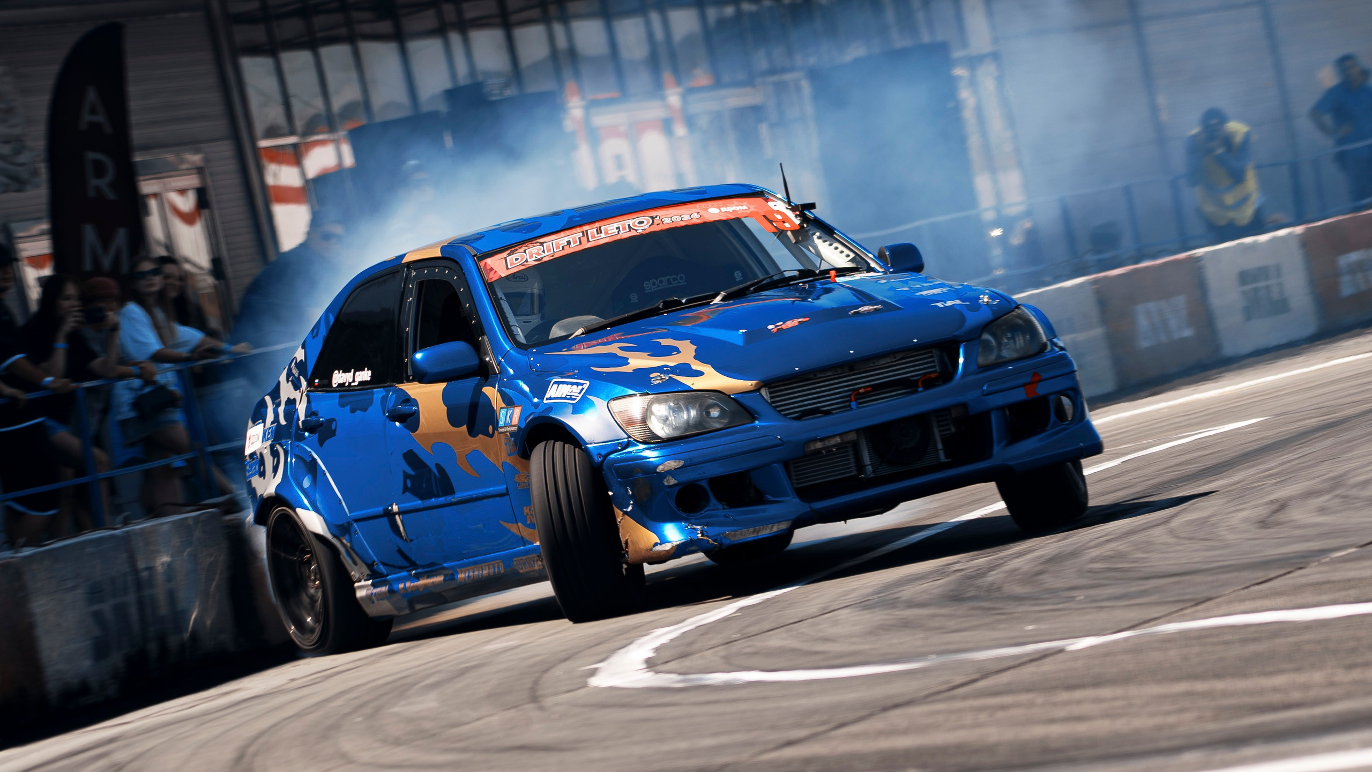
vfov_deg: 4.1
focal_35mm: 300
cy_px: 408
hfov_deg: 7.2
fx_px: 10909
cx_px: 678
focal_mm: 150
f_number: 8
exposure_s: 1/125
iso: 100
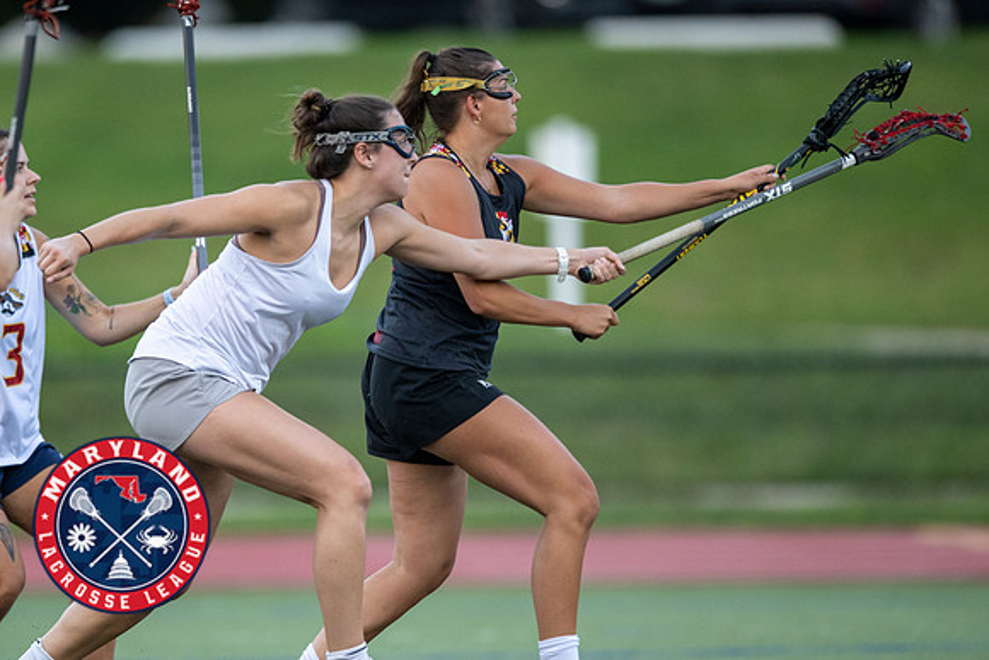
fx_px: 14824
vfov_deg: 2.6
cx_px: 397
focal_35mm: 539
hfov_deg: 3.8
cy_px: 420
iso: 2000
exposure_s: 1/1250
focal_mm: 400
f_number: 2.8
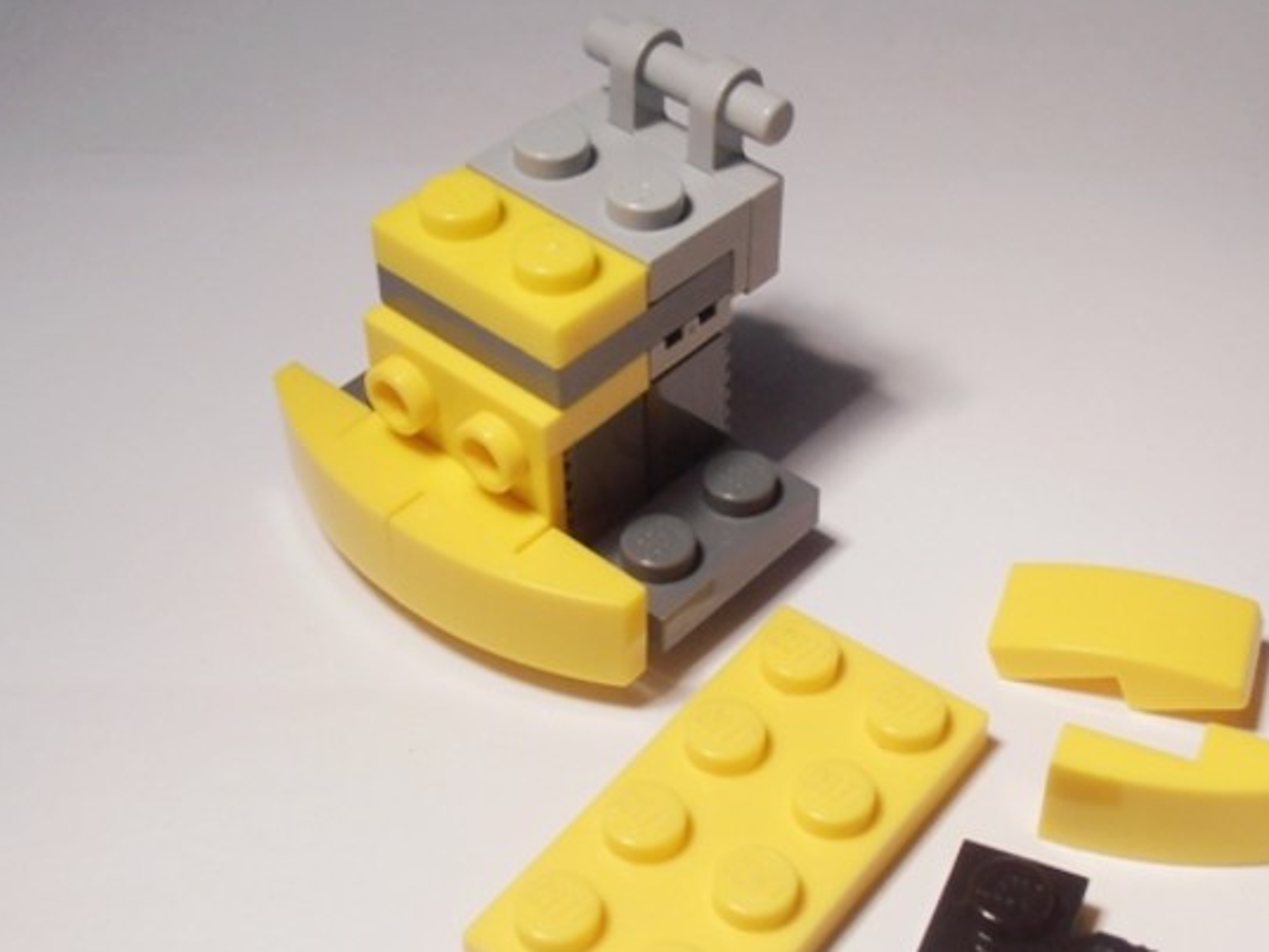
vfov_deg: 23.6
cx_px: 829
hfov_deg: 31.0
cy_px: 545
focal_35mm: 62
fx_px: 2273
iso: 80
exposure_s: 1/160
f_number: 3.9
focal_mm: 6.61
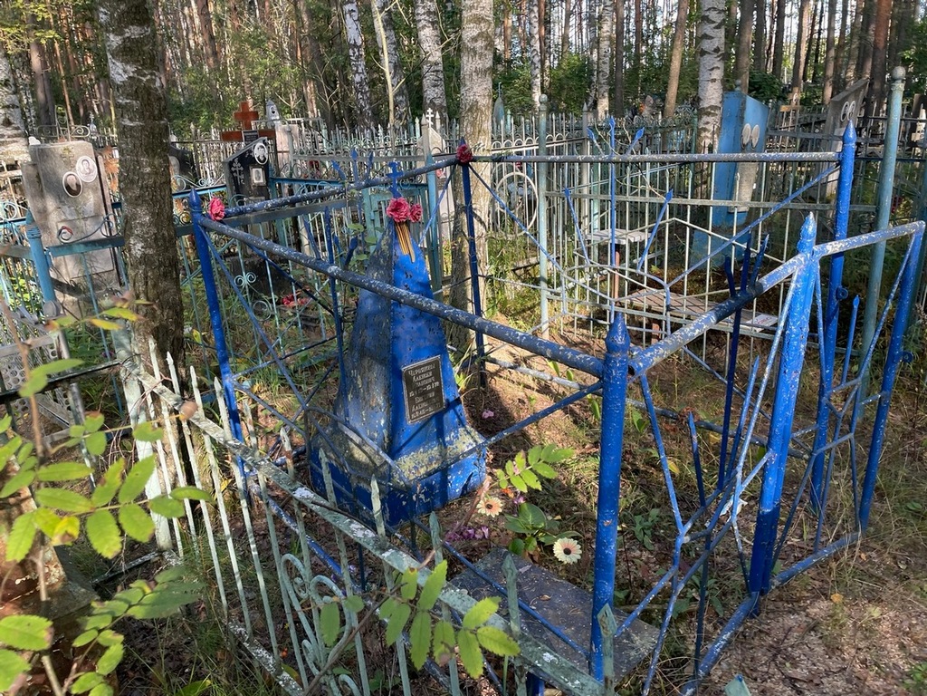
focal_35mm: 26
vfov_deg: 53.1
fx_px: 696
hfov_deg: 67.3
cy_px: 348
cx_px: 464
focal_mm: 4.2
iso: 32
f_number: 1.6
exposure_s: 1/121
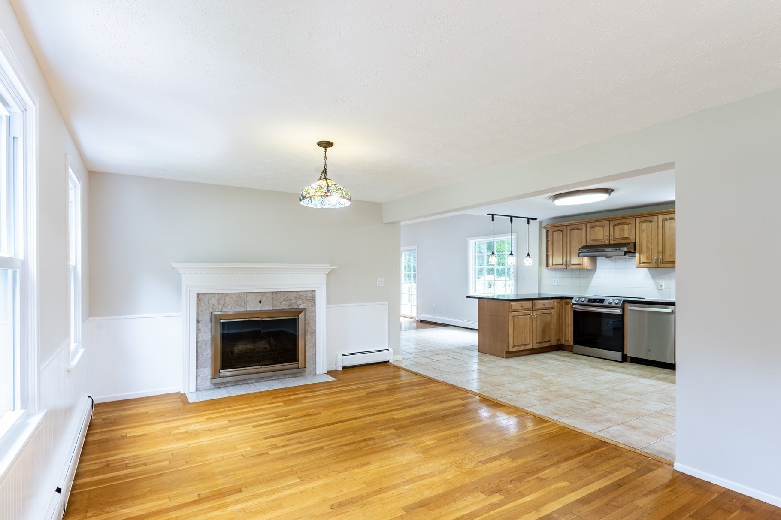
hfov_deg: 90.0
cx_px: 384
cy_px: 272
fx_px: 390
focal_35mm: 18
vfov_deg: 67.3
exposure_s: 1/1.67
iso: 100
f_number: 8
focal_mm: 16
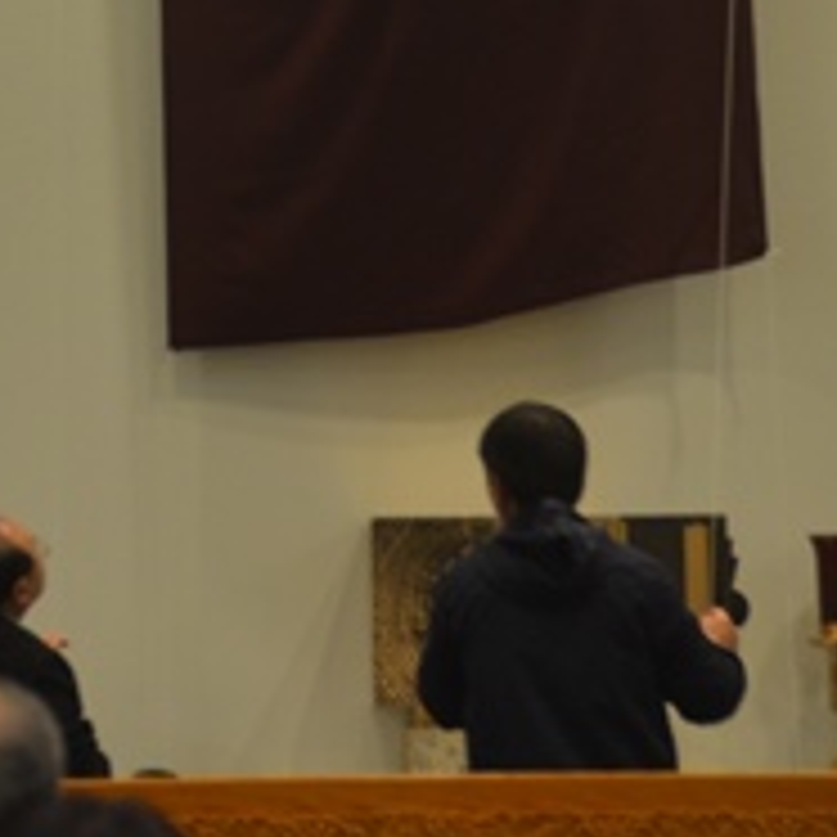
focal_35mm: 328
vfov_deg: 5.3
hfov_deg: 5.3
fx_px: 8985
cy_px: -72
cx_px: -256
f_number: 5
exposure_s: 1/30
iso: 900
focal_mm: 75
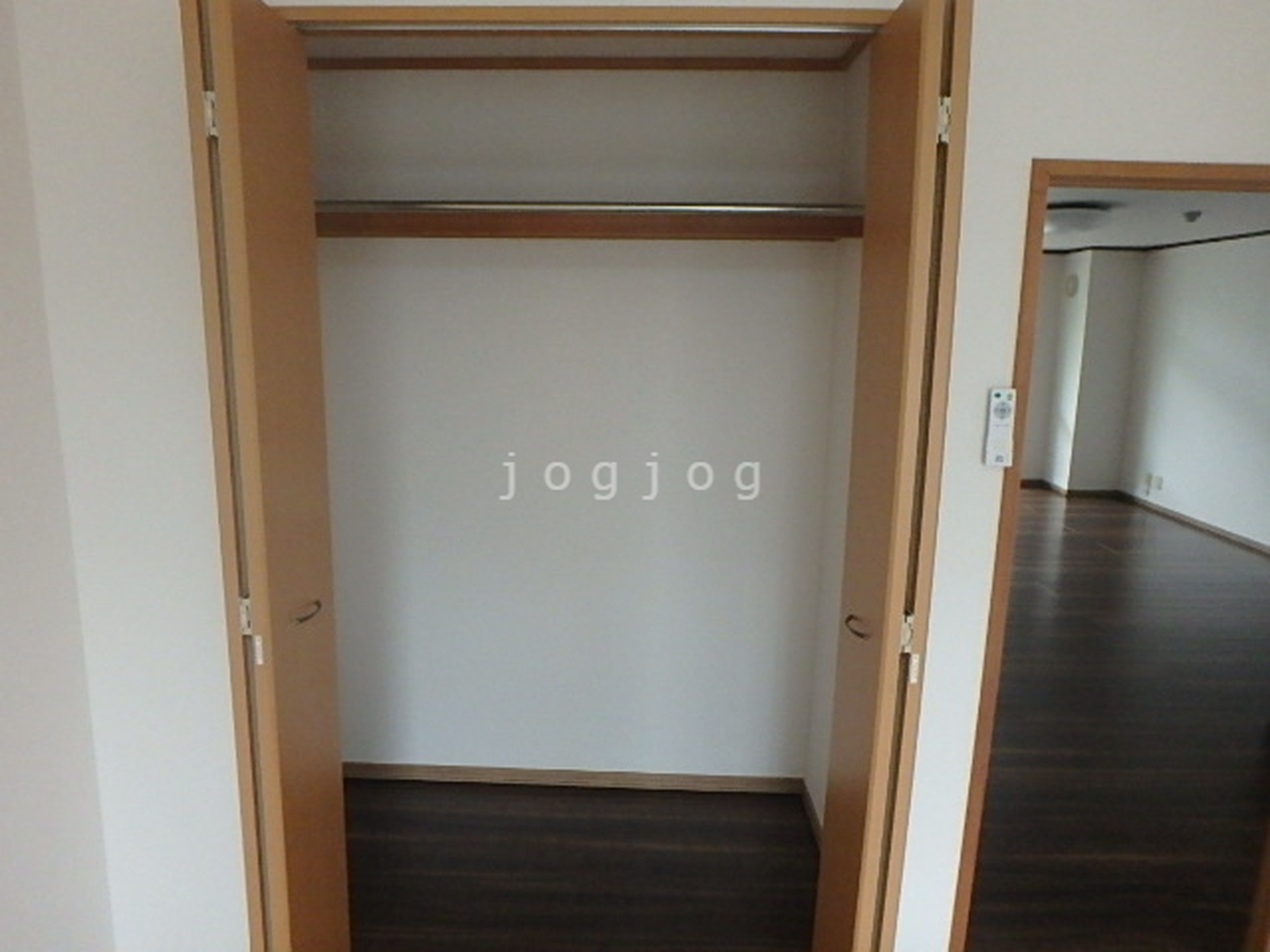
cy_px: 476
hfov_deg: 79.0
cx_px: 635
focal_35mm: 21
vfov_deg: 63.4
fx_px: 770
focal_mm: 3.7
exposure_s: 1/320
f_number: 3.5
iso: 800
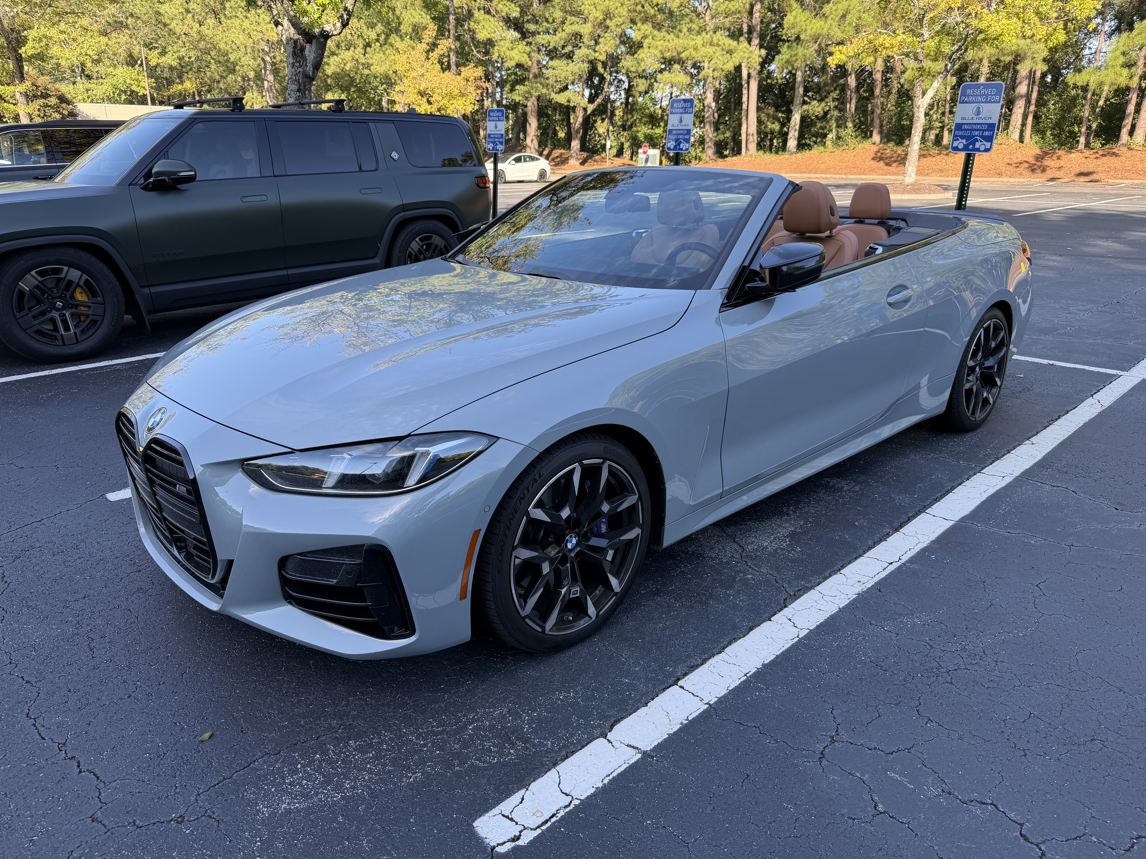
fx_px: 795
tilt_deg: -19.4
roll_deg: -0.5
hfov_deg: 71.6
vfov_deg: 56.8
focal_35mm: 24
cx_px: 573
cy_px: 430
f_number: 1.78
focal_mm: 6.76
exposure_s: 1/602
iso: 80
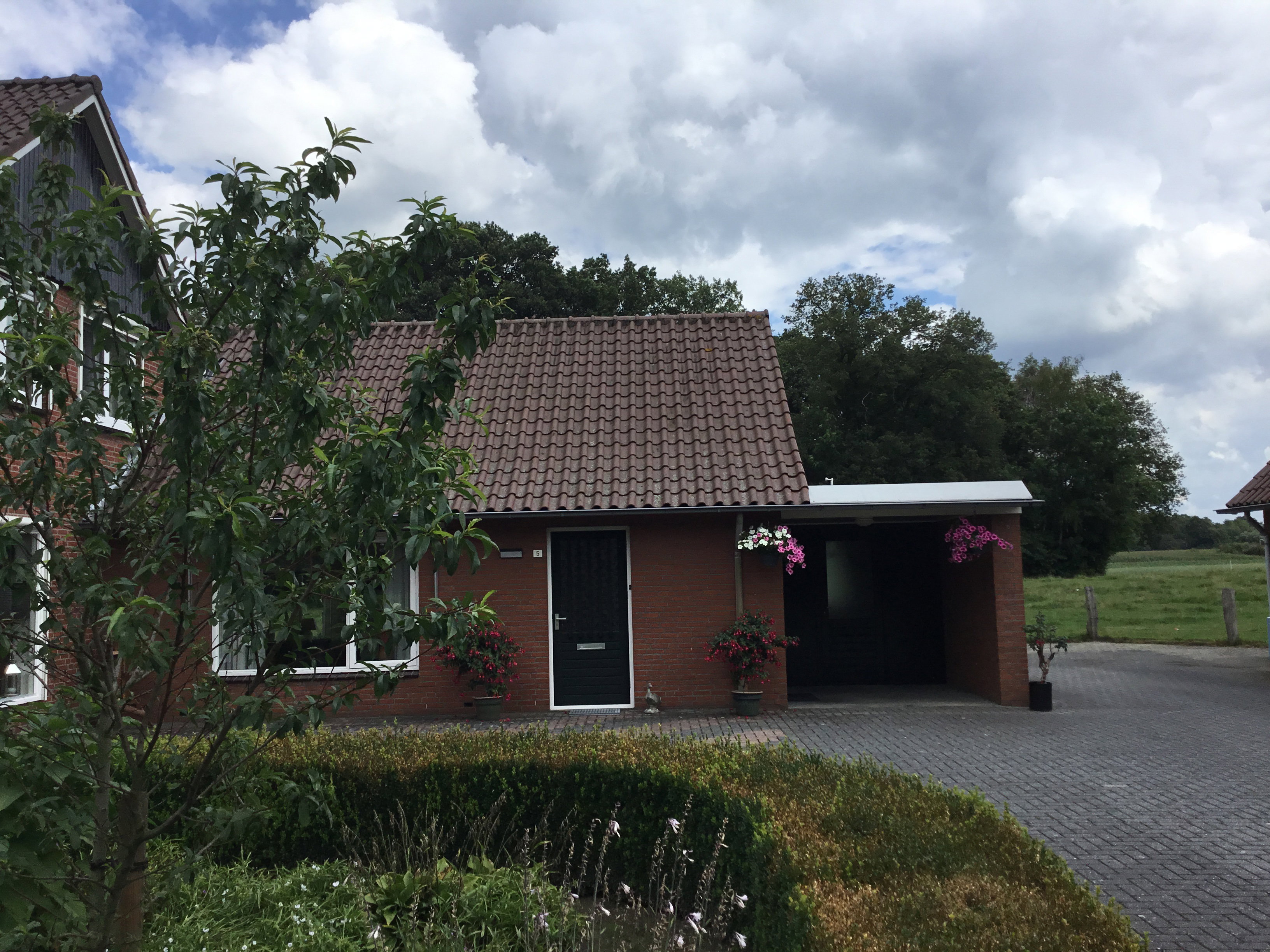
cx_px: 635
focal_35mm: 31
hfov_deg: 58.4
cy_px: 476
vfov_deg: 45.4
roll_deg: +0.9
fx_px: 1137
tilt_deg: +5.5
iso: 25
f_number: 2.4
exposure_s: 1/1698
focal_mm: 3.3
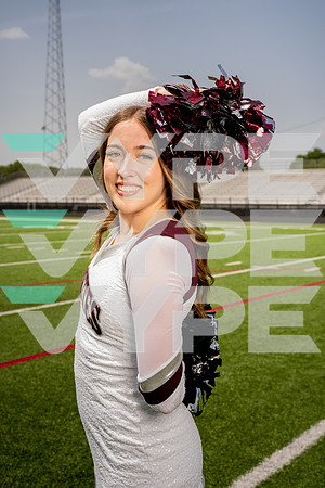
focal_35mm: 47
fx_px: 636
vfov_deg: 41.9
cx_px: 162
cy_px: 244
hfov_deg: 28.6
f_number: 7.1
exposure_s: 1/250
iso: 50
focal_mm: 47
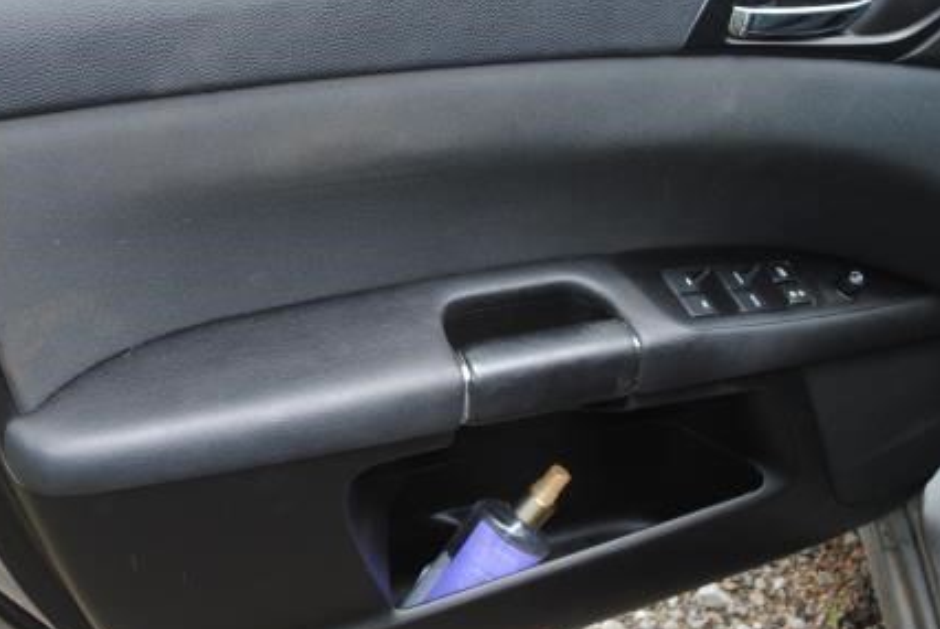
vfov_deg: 21.8
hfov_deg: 32.1
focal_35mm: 62
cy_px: 191
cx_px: 324
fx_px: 1621
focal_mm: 22
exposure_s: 1/160
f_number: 3.8
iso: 100
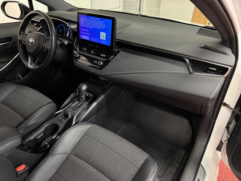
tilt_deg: -32.7
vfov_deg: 56.8
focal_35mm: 24
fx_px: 167
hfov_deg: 71.6
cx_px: 120
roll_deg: -2.1
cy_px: 90
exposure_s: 1/50
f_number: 1.78
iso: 320
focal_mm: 6.76
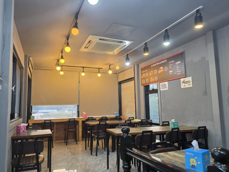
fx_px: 165
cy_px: 89
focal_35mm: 25
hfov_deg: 69.3
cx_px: 105
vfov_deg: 54.9
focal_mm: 6.5
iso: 160
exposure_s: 1/120
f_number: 1.4
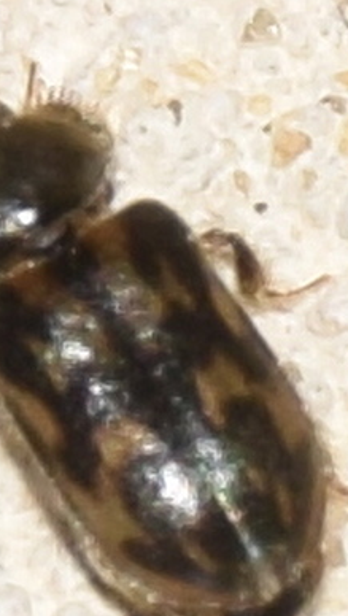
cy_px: 354
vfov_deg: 4.0
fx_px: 8934
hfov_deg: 2.2
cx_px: 121
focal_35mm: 546
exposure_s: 1/160
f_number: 13
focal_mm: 140
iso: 100
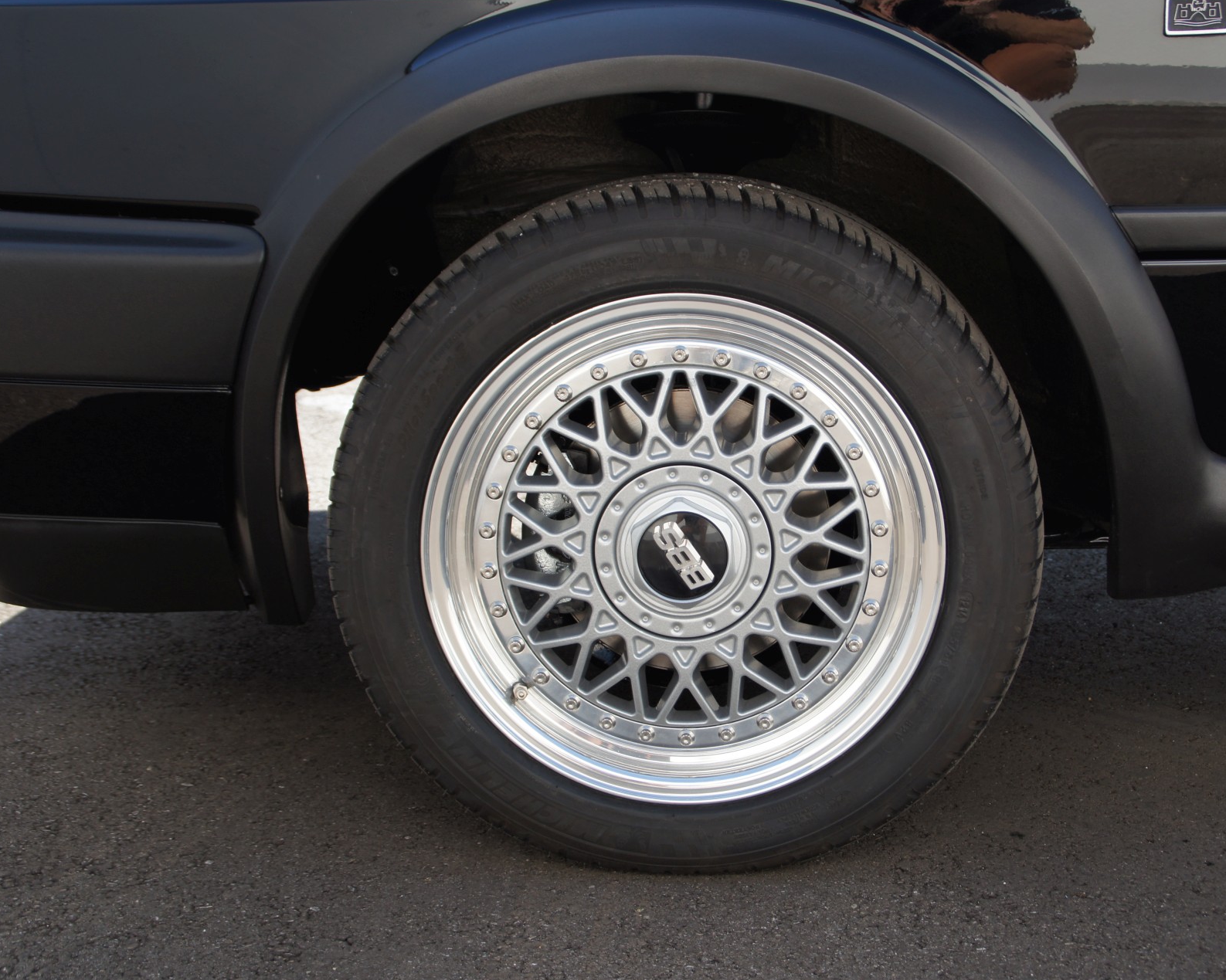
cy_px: 490
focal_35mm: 60
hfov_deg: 31.6
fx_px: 2161
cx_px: 715
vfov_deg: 25.6
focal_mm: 35
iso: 100
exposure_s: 1/160
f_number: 6.3
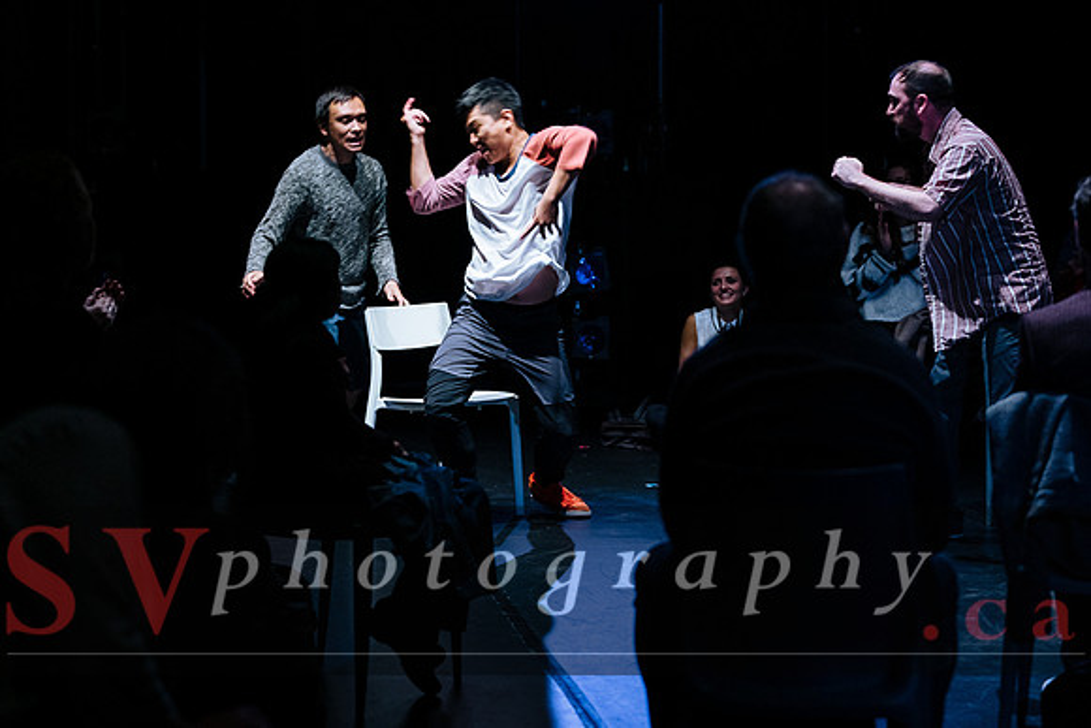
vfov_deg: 17.8
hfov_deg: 26.4
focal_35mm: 77
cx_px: 599
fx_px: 2328
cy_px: 329
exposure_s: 1/125
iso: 1600
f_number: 2.8
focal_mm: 70
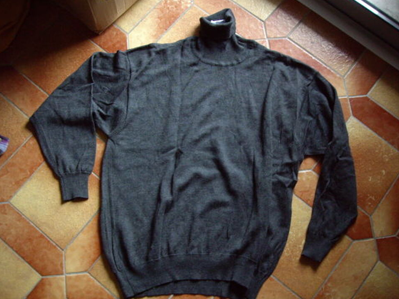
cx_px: 209
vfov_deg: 36.0
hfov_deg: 46.8
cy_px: 154
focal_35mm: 40
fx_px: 461
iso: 200
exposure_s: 1/13
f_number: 2.7
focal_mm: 6.2
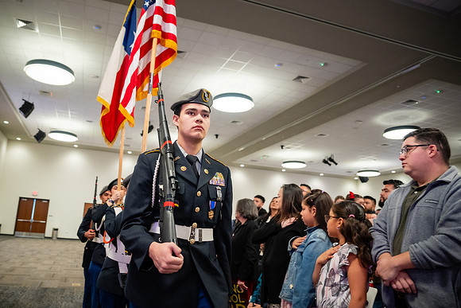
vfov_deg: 47.4
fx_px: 350
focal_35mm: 27
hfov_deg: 66.4
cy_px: 148
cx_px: 198
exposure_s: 1/160
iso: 2000
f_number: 2.8
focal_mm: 24
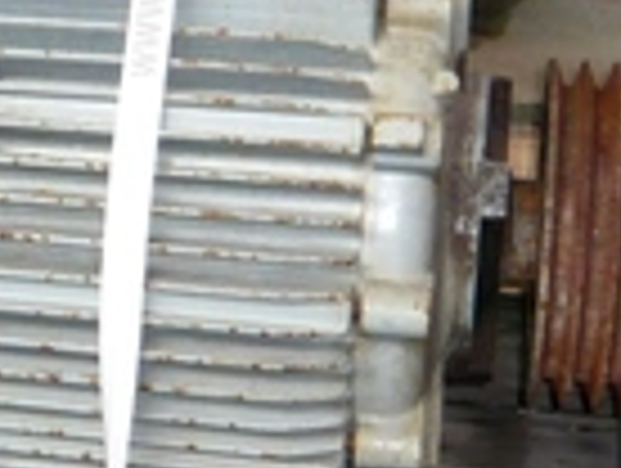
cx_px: -54
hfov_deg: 18.2
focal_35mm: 104
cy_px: 68
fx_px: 1869
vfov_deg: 14.2
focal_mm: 4.6
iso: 200
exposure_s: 1/30
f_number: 2.8
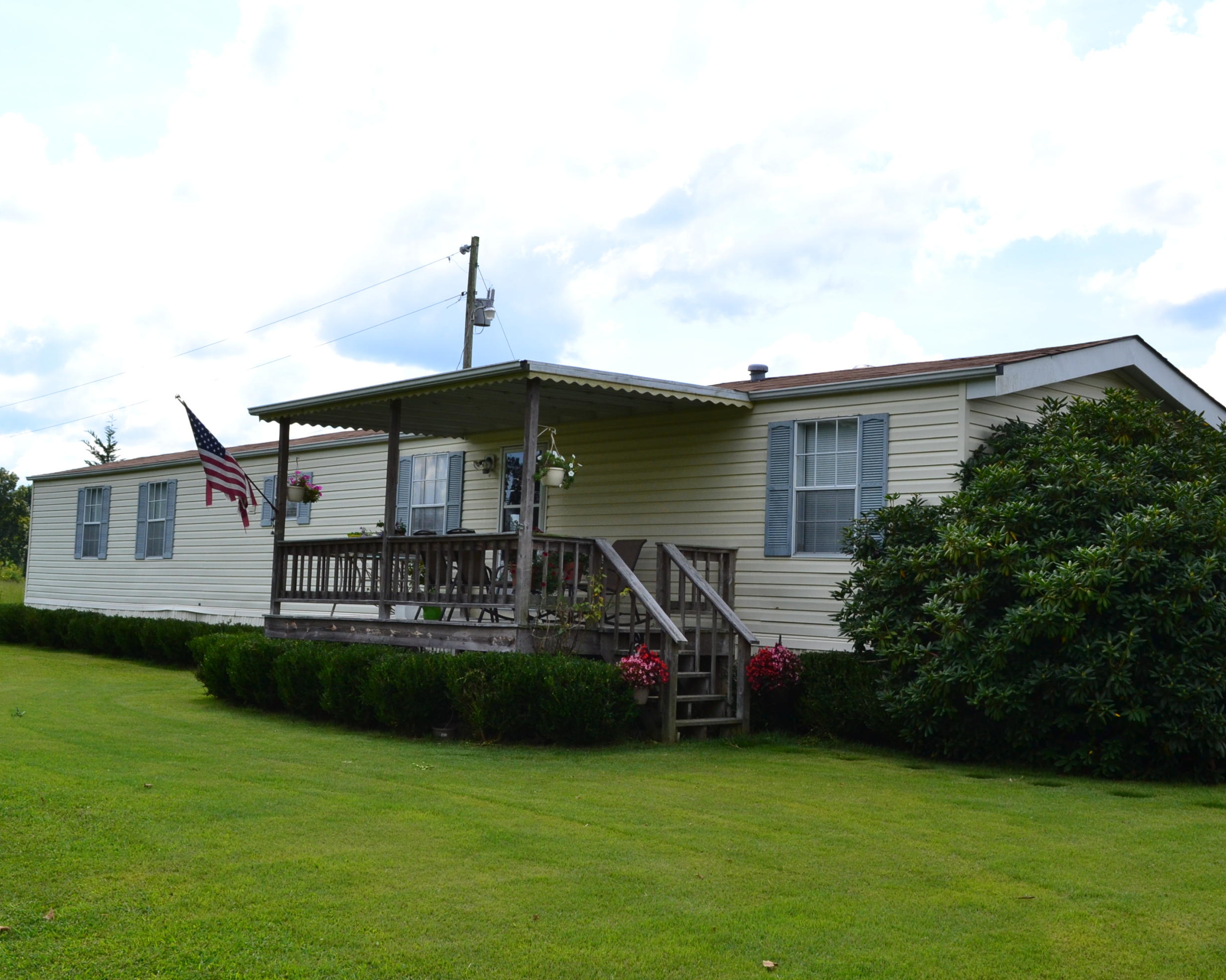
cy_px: 488
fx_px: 1488
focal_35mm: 41
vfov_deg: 36.5
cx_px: 582
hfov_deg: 44.8
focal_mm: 24
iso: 400
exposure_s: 1/400
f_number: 11
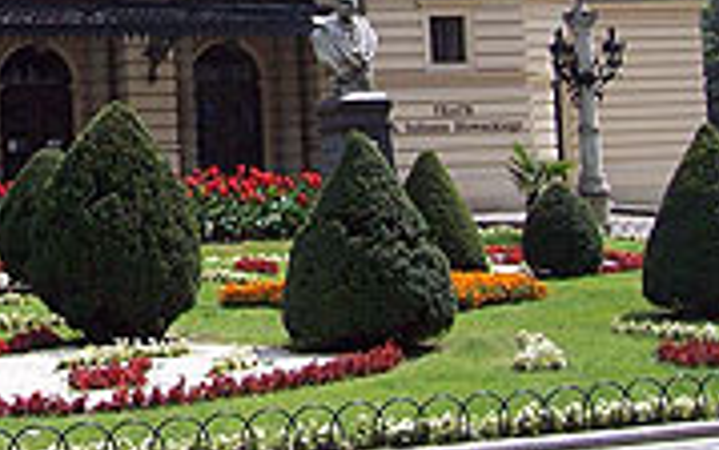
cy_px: -217
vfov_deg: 12.9
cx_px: -28
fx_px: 1882
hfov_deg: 20.8
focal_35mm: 96
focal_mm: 6
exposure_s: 1/391
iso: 80
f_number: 4.8
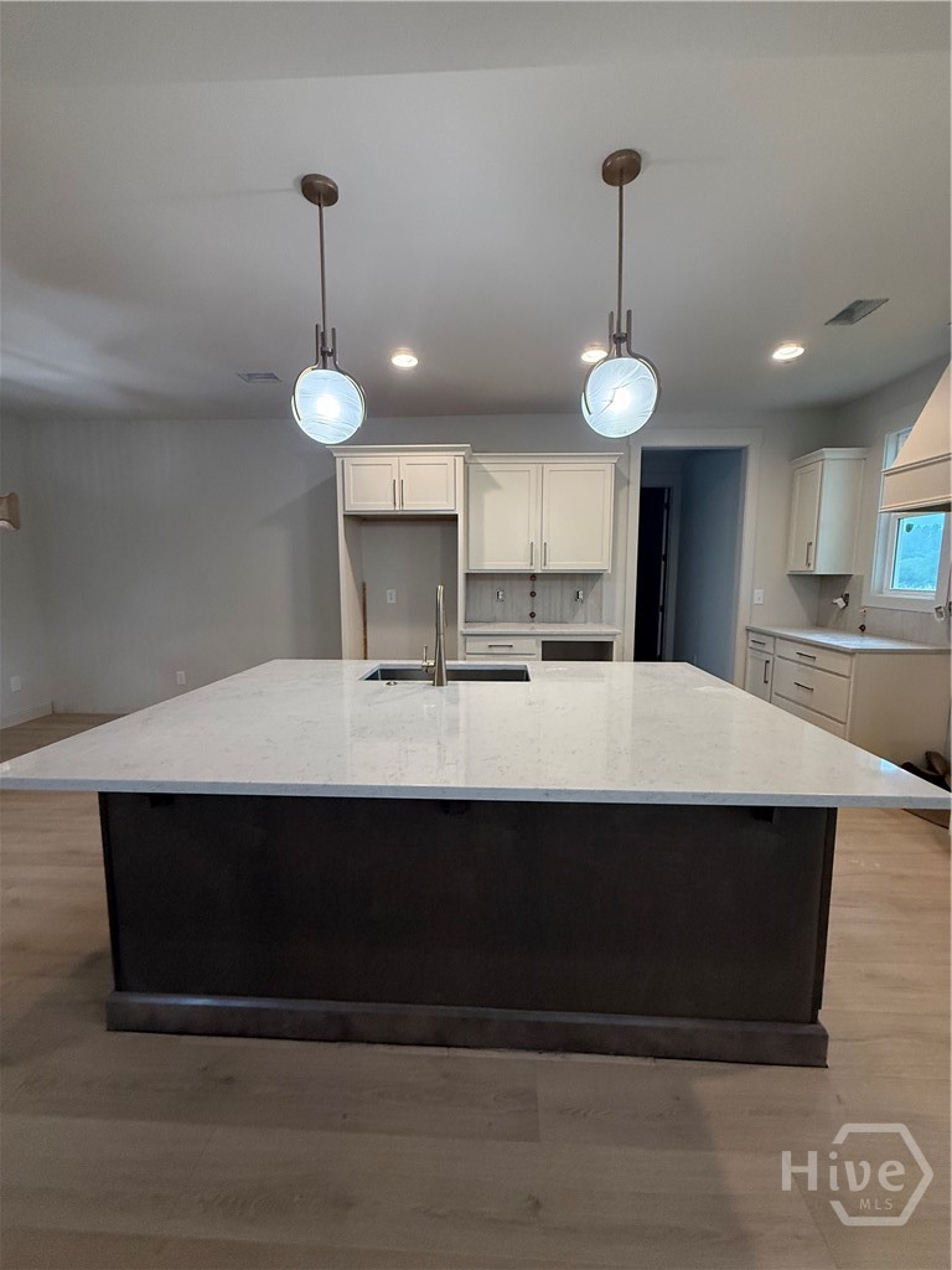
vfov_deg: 102.1
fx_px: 513
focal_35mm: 14
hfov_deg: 85.7
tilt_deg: -6.6
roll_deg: +0.2
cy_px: 635
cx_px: 476
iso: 400
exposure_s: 1/120
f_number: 2.2
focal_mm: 2.22
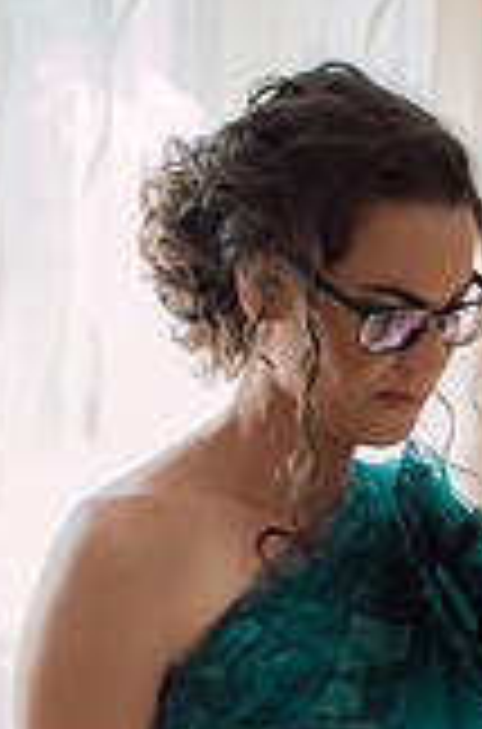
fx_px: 3941
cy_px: 742
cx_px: 358
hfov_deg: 7.0
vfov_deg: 10.5
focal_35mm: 195
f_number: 4
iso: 1000
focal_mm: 70
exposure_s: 1/200
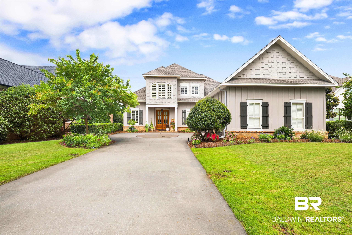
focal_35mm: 16
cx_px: 176
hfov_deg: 95.0
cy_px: 118
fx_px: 161
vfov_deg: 72.1
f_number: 11
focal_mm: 16.5
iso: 400
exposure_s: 1/250
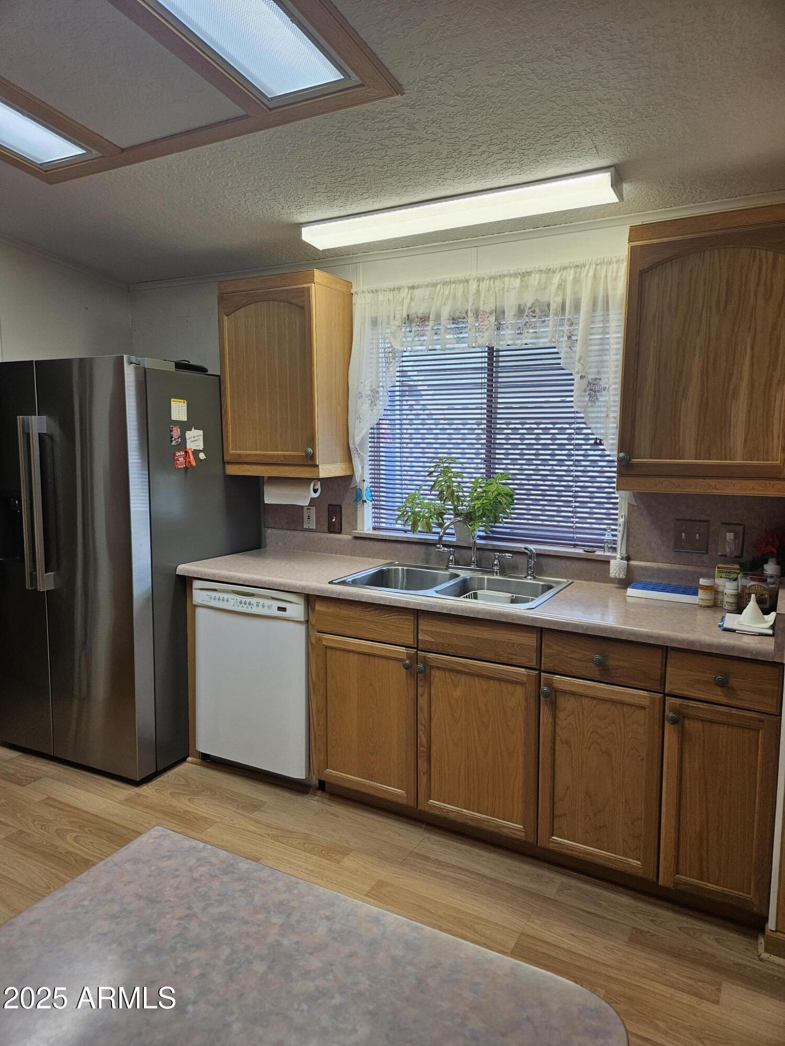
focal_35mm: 23
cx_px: 392
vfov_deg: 73.9
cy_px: 523
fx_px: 695
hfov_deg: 58.9
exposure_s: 1/120
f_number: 1.8
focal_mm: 5.4
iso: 50
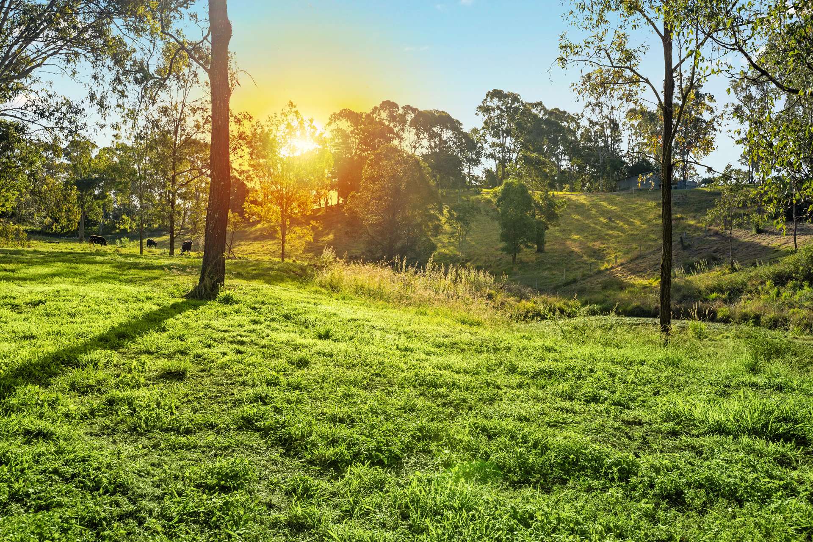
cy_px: 271
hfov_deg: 55.8
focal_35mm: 34
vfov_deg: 38.9
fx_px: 768
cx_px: 406
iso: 250
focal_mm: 34
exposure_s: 1/320
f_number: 9
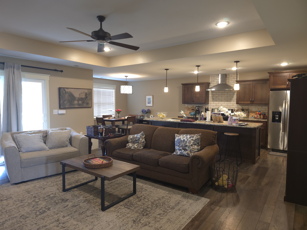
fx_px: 204
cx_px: 154
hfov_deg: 73.9
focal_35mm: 23
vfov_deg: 58.9
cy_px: 115
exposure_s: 1/60
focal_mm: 6.3
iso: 320
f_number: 1.7
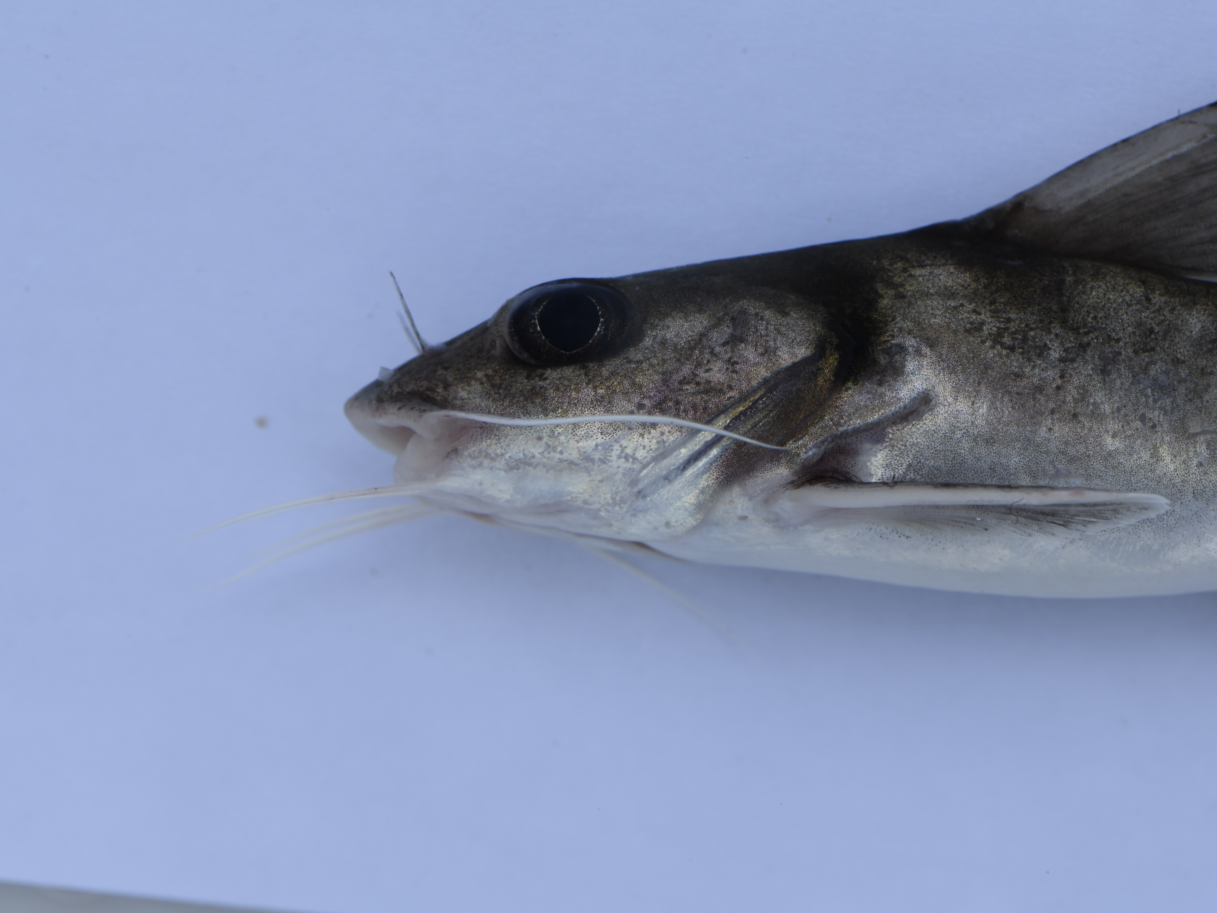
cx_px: 667
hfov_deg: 17.3
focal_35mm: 114
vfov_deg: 13.0
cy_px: 456
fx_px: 4008
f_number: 13
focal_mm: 105
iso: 400
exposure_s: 1/125
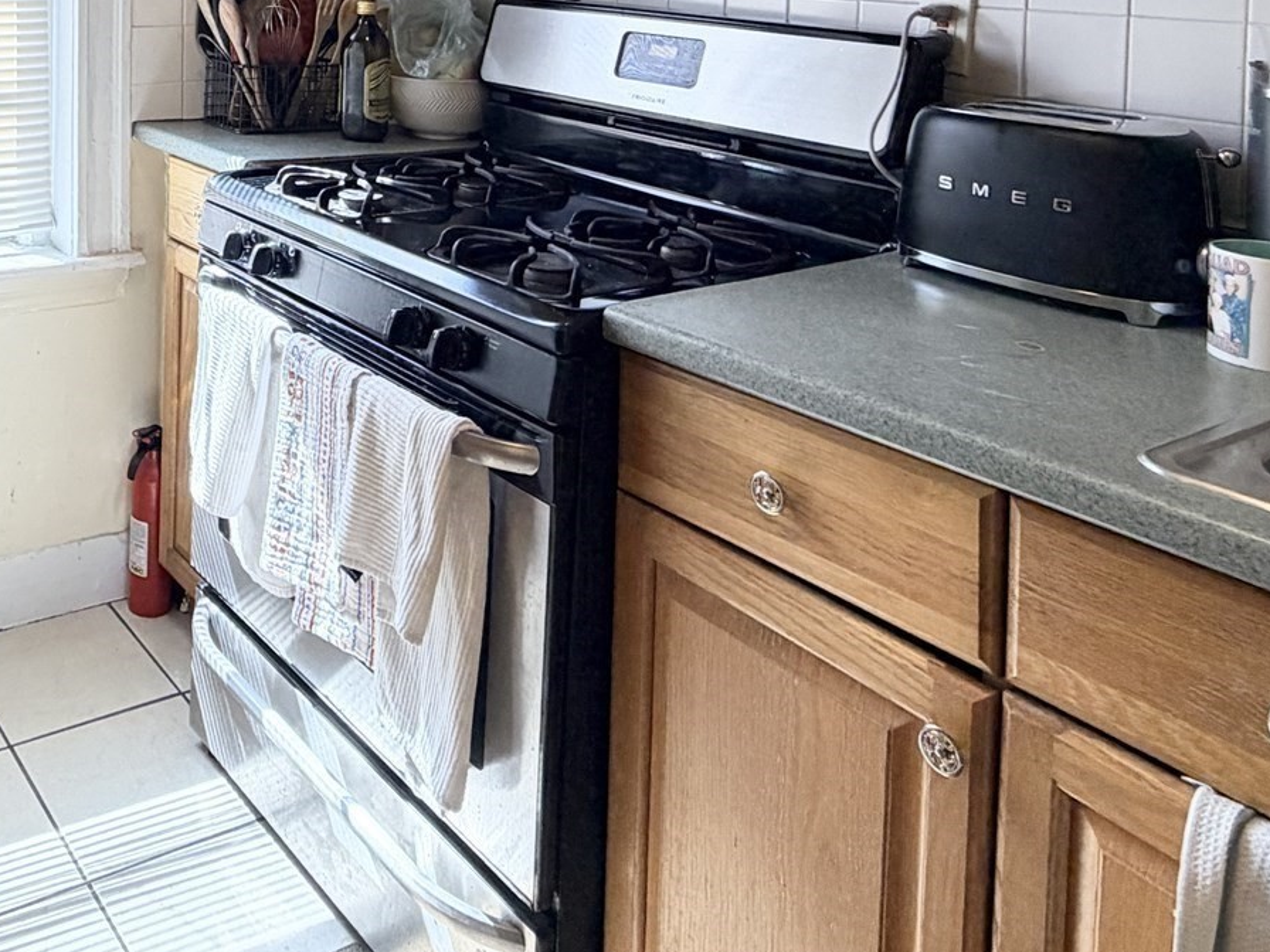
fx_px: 1174
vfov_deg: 38.1
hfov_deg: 51.7
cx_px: 187
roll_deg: +0.4
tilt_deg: -1.6
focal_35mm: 32
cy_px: -47
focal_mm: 2.22
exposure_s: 1/120
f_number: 2.2
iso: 100
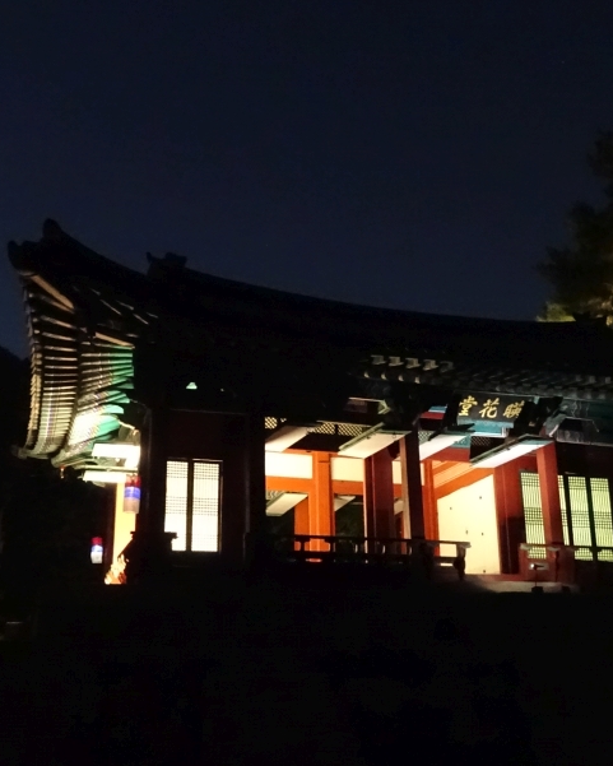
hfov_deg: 38.0
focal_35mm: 39
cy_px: 437
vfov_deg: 46.7
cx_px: 376
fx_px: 884
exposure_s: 1/4
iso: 3200
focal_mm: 4.1
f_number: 3.5
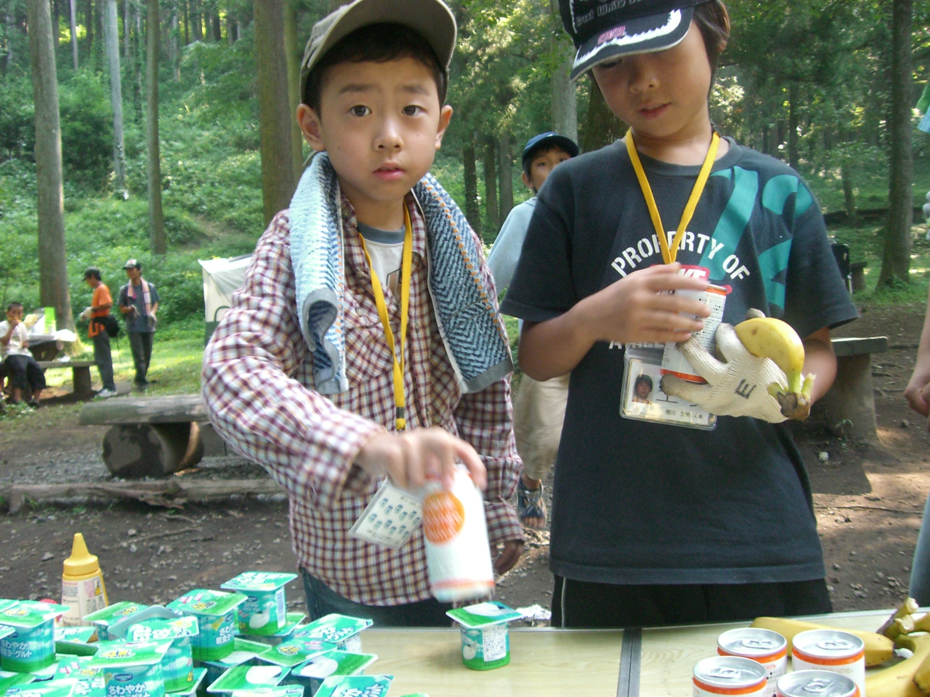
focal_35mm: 38
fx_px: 1021
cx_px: 465
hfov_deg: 49.0
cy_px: 348
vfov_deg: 37.7
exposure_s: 1/60
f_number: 2.7
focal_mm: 6.2
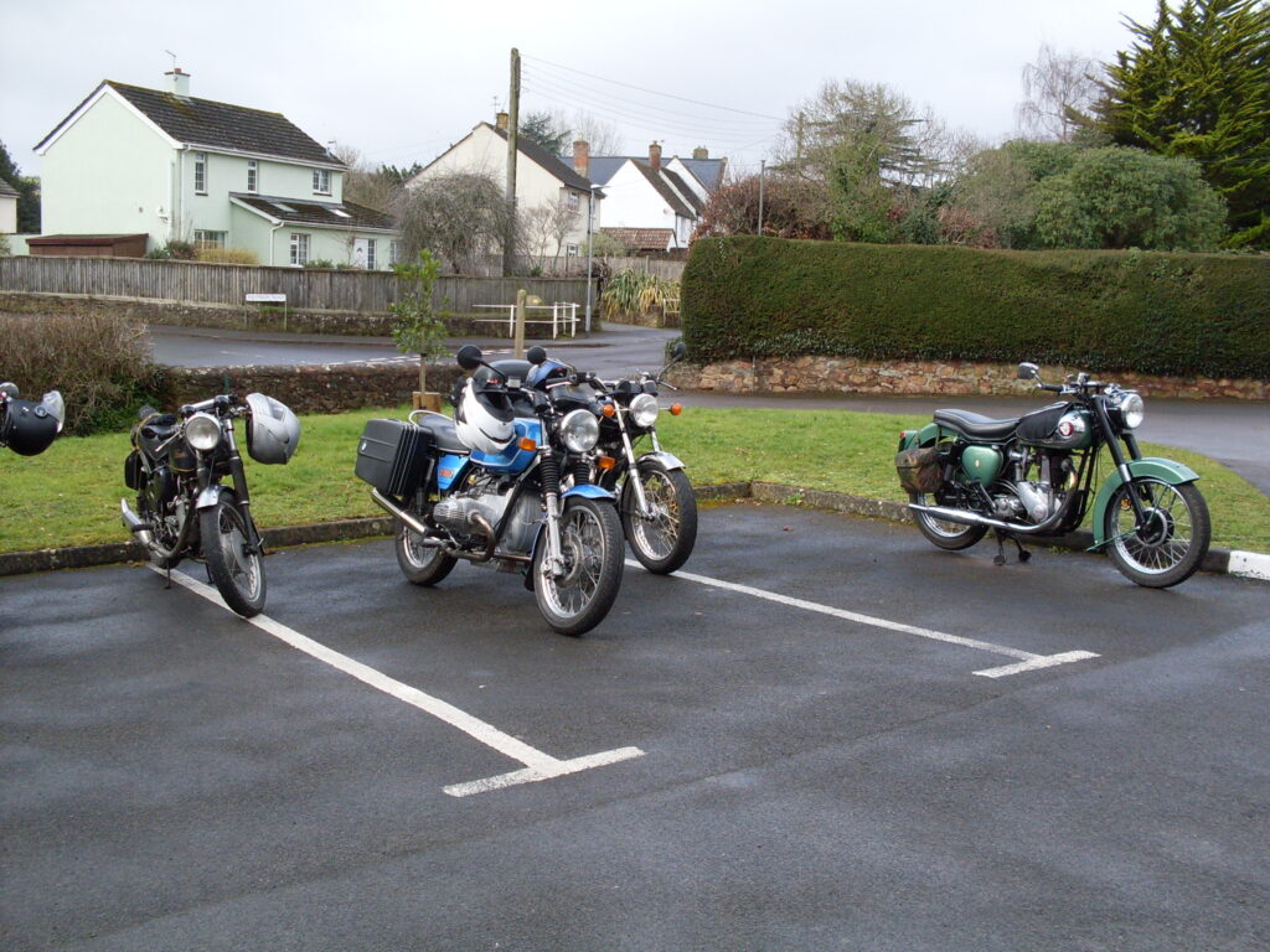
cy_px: 476
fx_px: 1394
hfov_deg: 49.0
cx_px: 635
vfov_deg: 37.7
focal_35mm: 38
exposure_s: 1/350
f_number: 2.8
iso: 80
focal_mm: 6.3
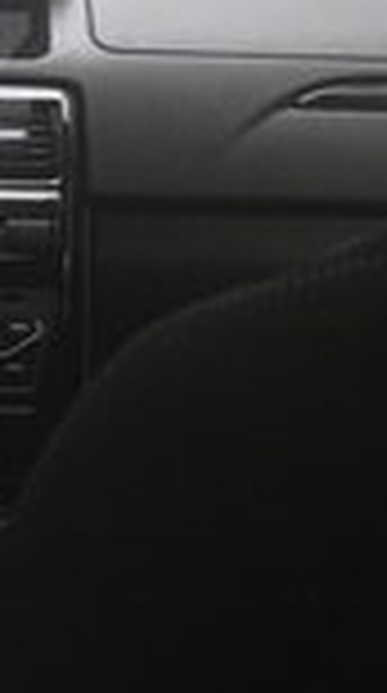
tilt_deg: -6.1
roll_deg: +0.8
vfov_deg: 20.5
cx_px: -315
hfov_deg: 11.0
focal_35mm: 102
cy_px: 63
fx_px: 1871
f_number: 2.2
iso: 32
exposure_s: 1/50
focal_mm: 4.15
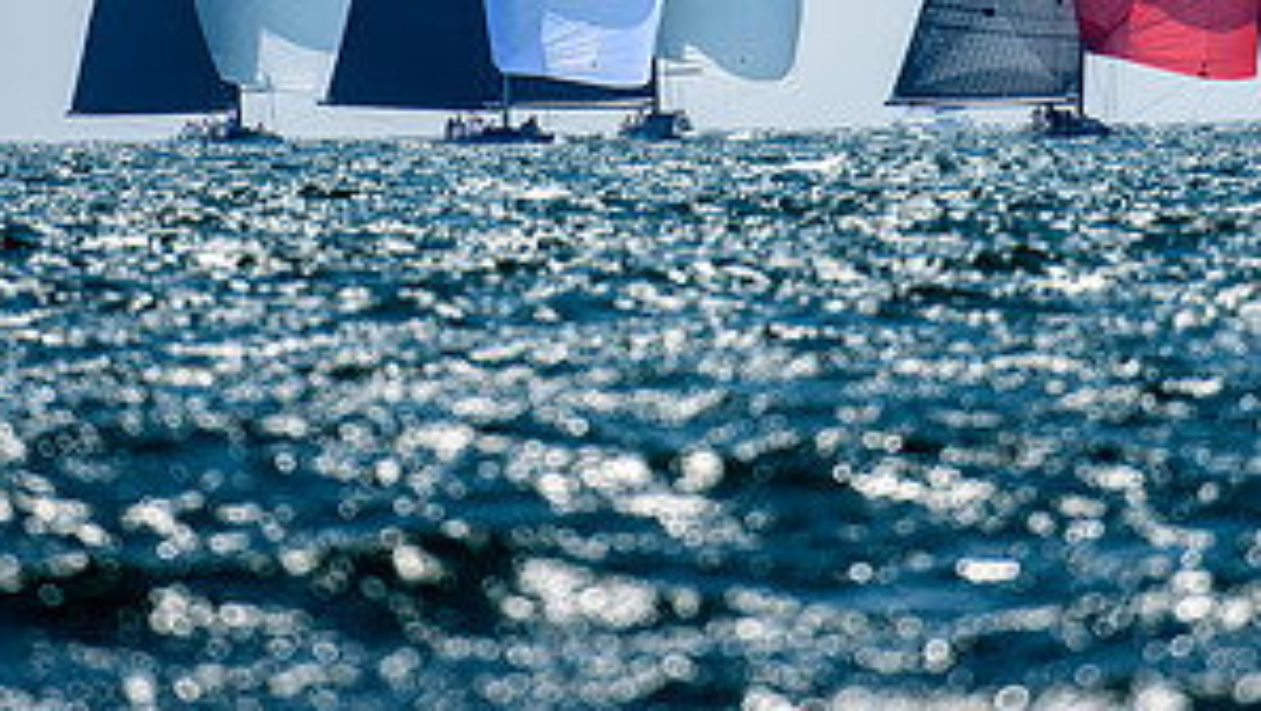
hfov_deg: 2.4
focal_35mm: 902
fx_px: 30176
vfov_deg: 1.3
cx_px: 630
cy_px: -199
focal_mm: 380
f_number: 5
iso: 400
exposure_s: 1/4000
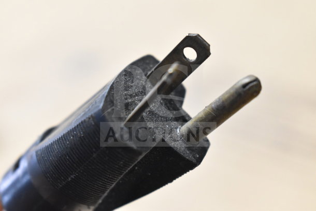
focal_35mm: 82
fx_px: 724
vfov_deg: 16.6
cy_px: 106
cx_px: 158
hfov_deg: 24.6
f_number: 5.6
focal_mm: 55
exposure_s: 1/100
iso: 3600
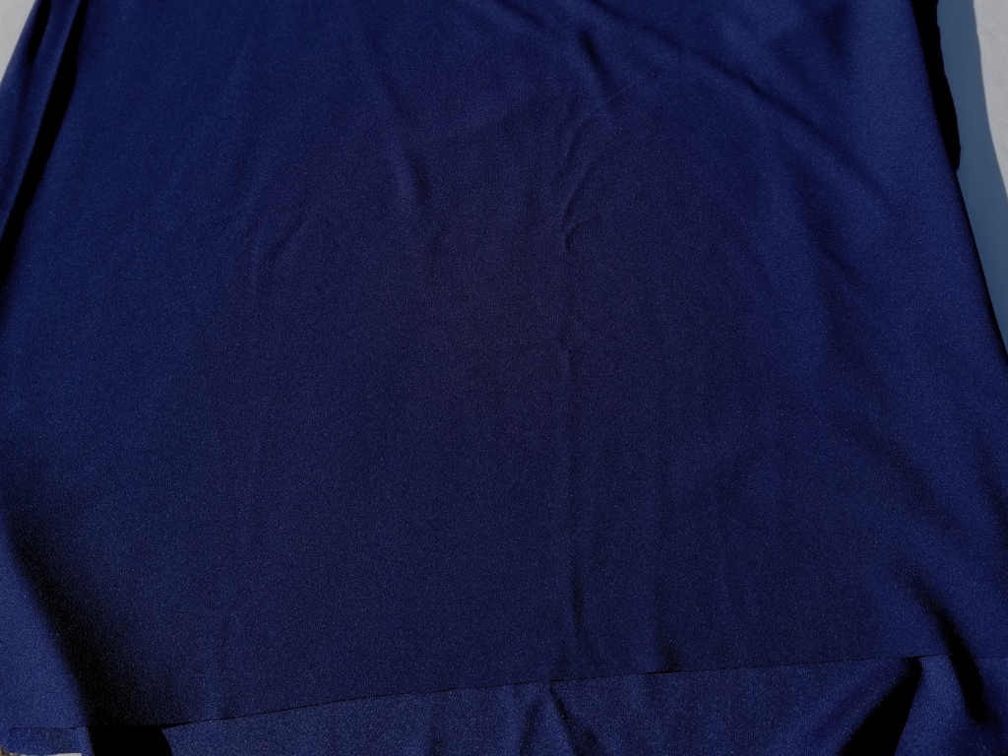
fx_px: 786
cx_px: 504
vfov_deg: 51.4
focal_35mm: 27
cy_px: 378
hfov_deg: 65.3
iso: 50
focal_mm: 4.75
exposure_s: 1/1085
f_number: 1.8
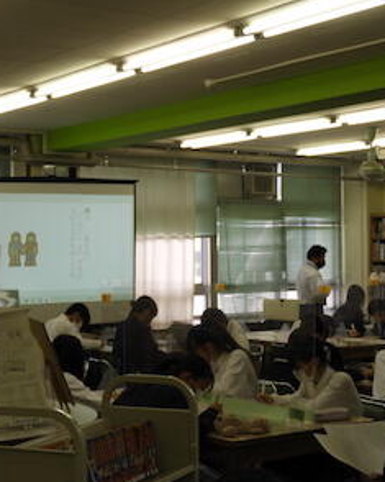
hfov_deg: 21.0
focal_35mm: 73
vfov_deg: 26.1
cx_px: 174
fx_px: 1040
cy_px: 241
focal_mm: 9.9
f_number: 4
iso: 100
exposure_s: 1/60
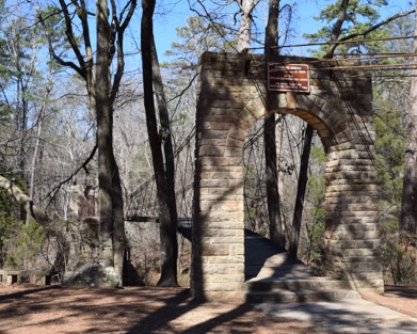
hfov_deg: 35.0
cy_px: 169
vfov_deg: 28.3
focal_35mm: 54
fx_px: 661
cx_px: 221
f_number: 9
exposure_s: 1/320
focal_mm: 31
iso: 200
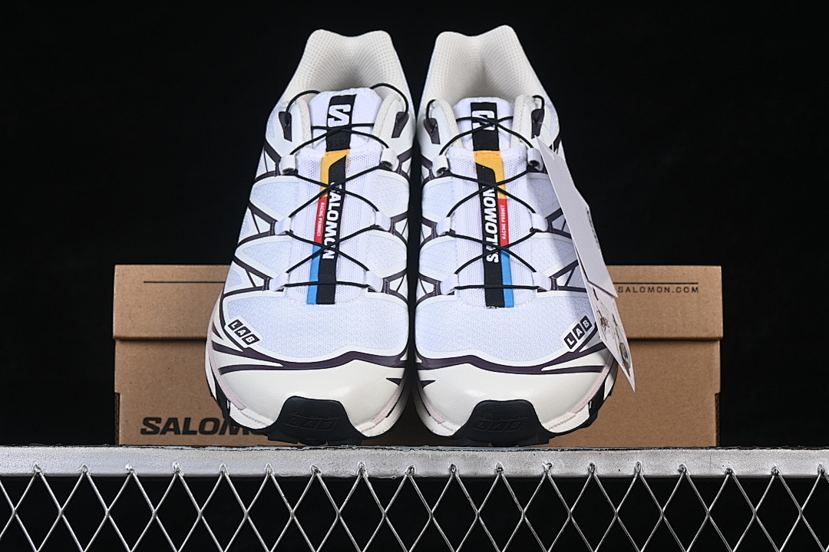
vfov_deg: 18.2
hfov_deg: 27.0
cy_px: 276
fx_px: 1727
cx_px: 414
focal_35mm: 75
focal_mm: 50
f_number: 8
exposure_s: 1/80
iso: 160
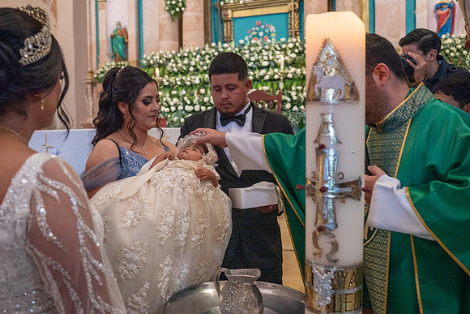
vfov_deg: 37.9
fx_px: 457
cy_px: 157
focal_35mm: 35
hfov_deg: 54.4
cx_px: 235
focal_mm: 35
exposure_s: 1/100
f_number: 5
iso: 2500
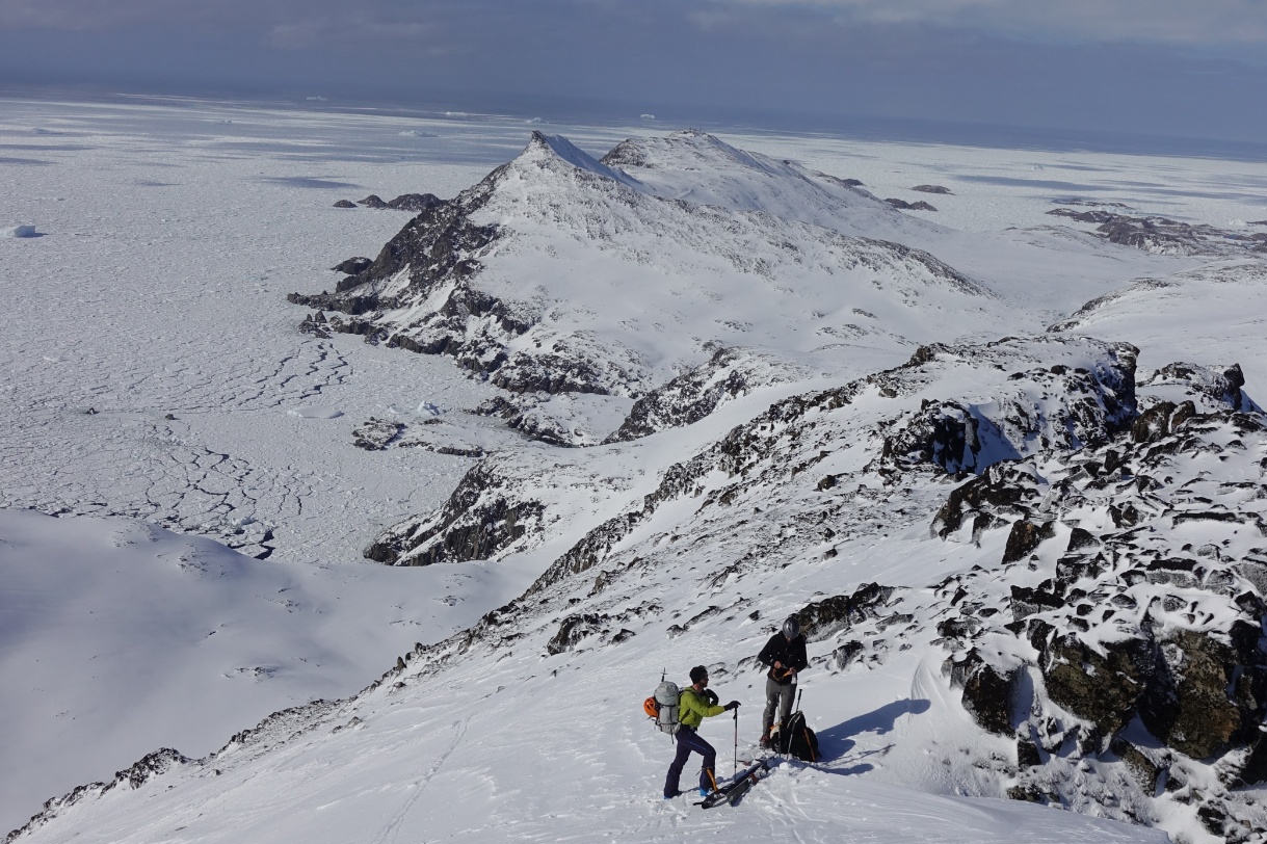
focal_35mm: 42
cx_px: 657
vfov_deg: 31.9
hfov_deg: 46.4
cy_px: 421
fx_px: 1478
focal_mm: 11.69
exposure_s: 1/320
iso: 125
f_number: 5.6
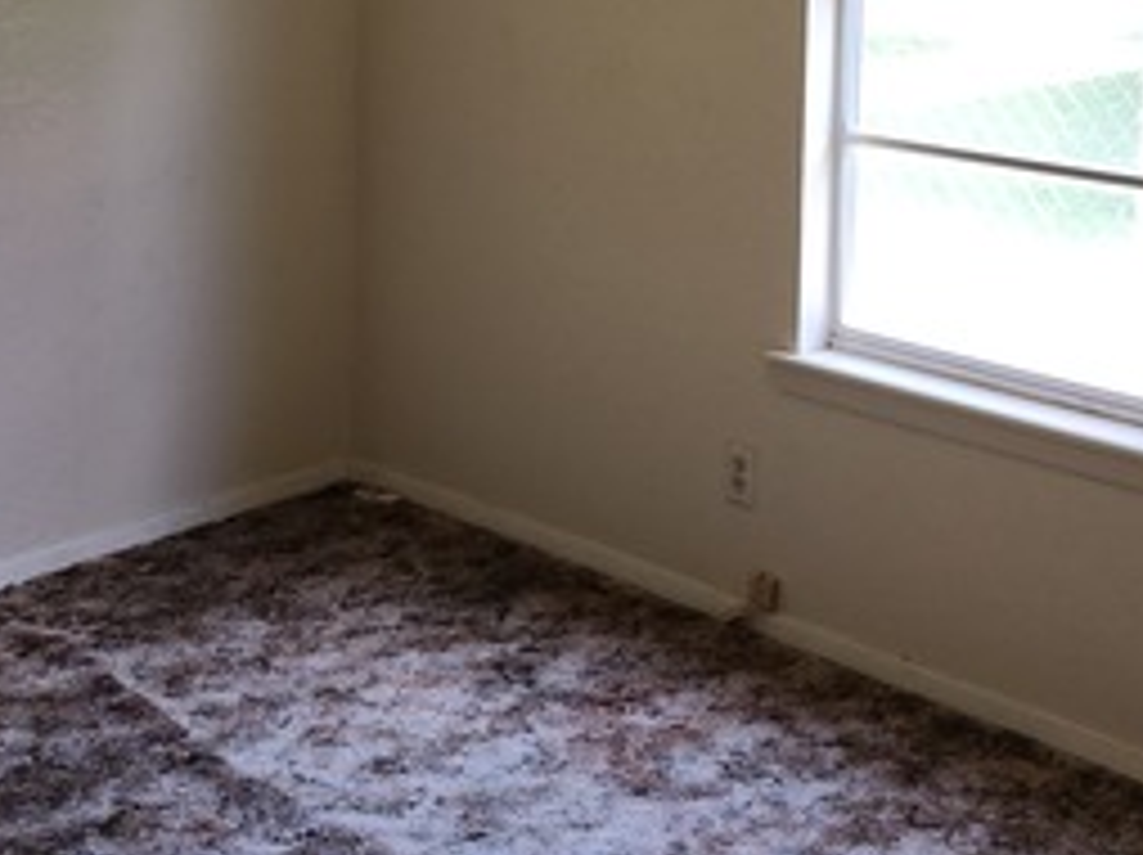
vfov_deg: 24.1
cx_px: 536
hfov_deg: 33.3
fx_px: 1913
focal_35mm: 58
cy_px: -4
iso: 50
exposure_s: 1/60
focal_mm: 6.4
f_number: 1.8
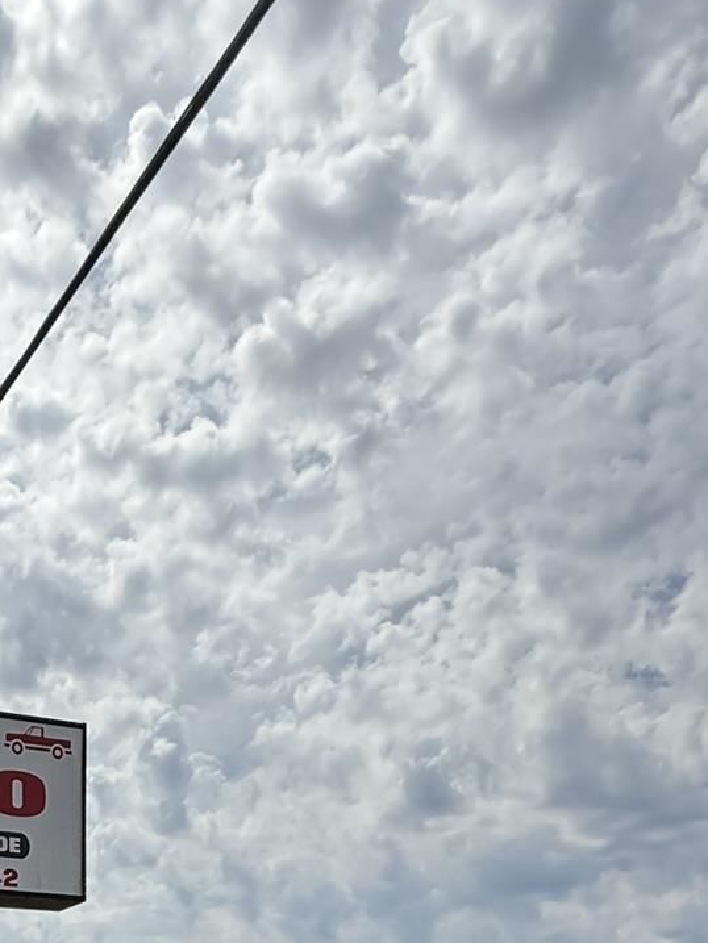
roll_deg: -0.7
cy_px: 1228
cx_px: -22
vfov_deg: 33.7
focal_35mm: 40
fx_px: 1091
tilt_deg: -3.8
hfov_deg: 32.6
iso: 50
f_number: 2.2
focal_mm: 2.22
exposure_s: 1/4149
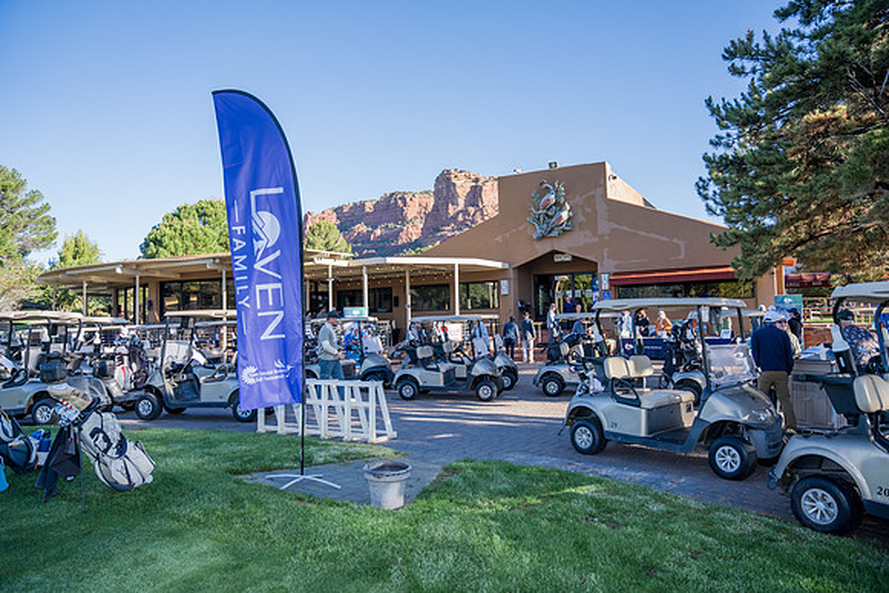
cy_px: 296
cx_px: 444
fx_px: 593
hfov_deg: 73.7
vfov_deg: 53.2
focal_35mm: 24
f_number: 3.5
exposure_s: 1/2000
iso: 800
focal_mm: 24
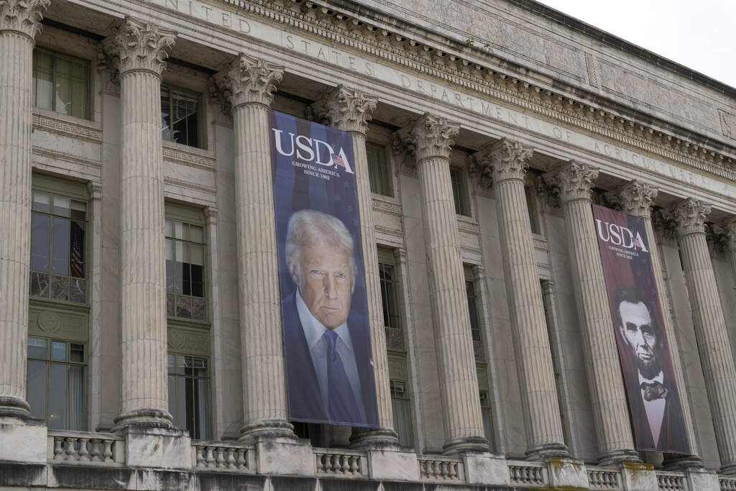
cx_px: 368
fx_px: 1063
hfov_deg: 38.2
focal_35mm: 52
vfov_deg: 26.0
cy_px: 246
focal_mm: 52
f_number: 6.3
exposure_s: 1/640
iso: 100
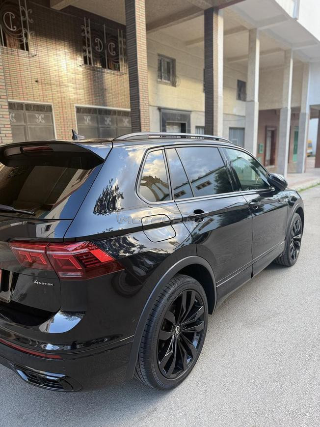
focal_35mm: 24
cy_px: 214
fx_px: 296
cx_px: 160
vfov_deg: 71.6
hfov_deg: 56.8
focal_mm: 6.76
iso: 64
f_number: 1.78
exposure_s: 1/158
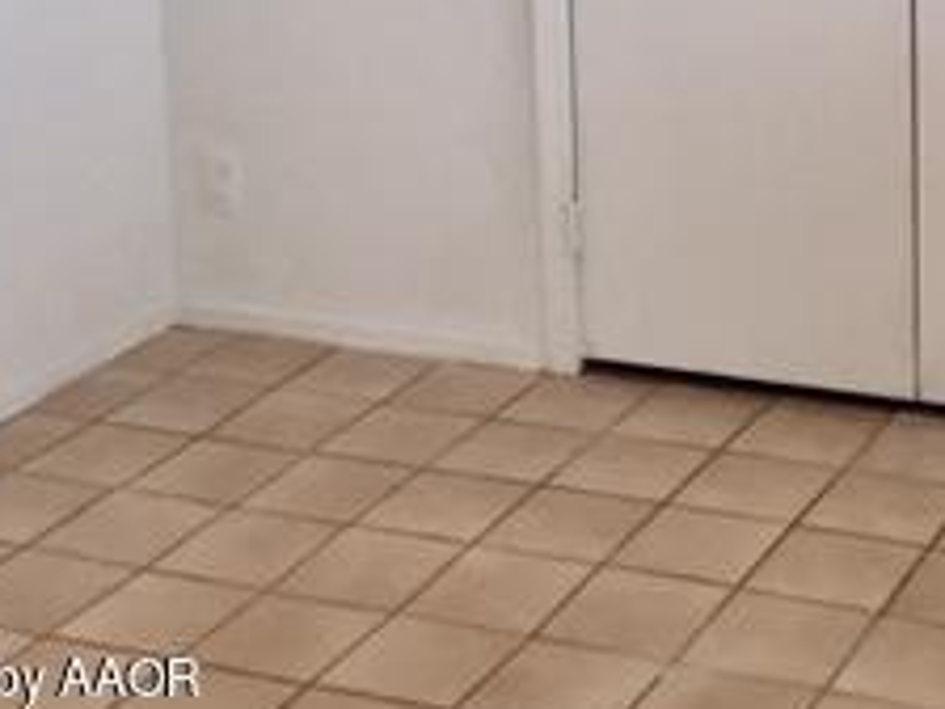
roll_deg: +0.6
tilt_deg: -7.1
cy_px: -249
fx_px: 2266
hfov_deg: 23.2
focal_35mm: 83
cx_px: 755
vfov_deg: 16.6
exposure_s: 1/30
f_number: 2.2
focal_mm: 4.15
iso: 40
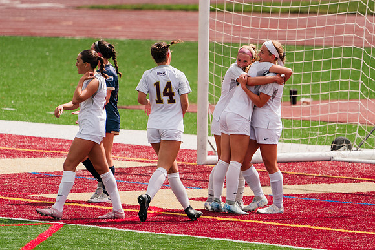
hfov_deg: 3.0
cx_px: 218
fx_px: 7118
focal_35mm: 683
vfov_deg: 2.0
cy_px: 105
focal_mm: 588
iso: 320
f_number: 6.3
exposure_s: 1/1600
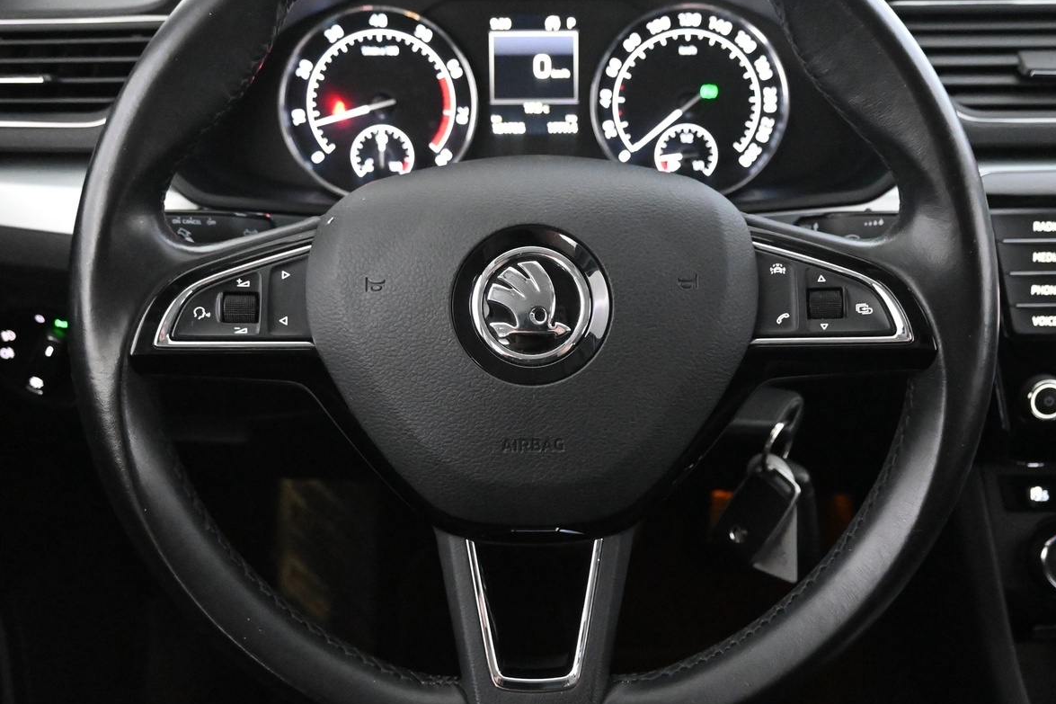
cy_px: 310
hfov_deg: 48.1
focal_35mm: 40
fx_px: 1183
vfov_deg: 33.1
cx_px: 541
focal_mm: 19.5
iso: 9000
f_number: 3.8
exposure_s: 1/30
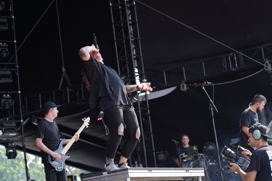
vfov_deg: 13.0
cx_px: 136
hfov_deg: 19.5
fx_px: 793
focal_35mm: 105
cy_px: 90
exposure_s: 1/200
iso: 100
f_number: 4
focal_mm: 105
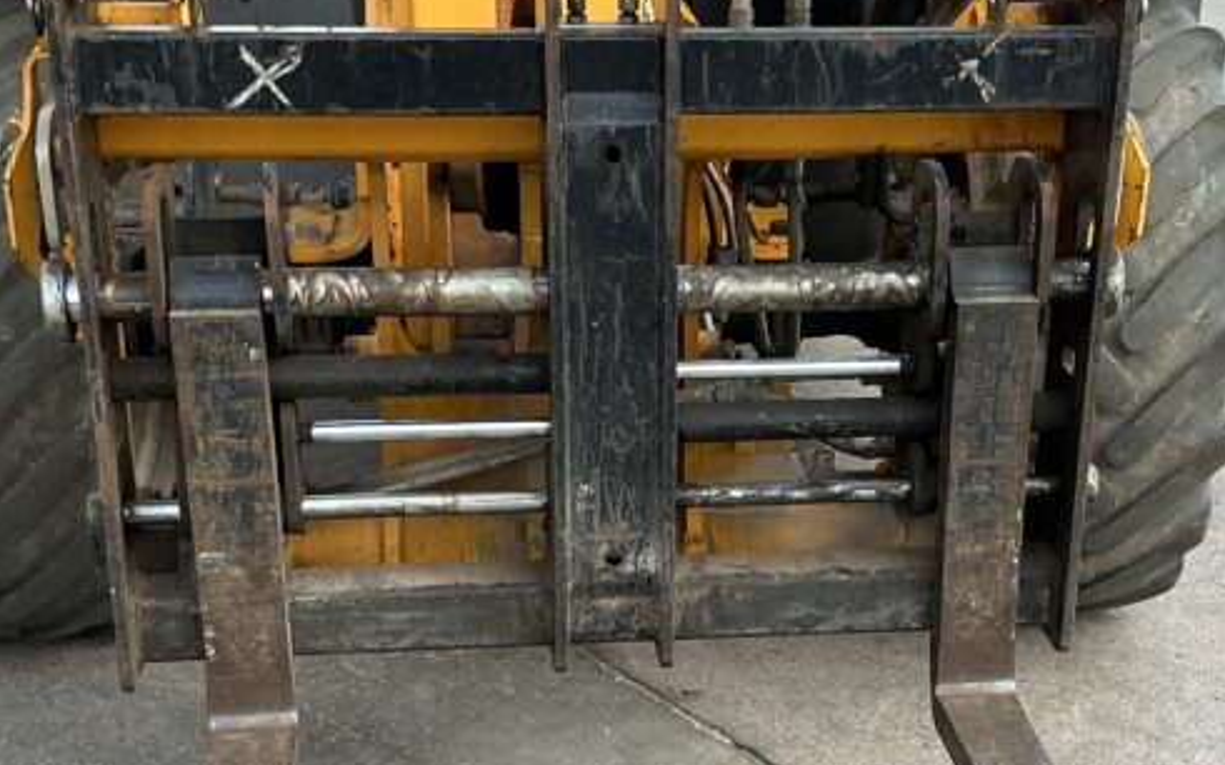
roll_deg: -2.3
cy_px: 622
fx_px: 2069
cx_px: 715
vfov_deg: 20.7
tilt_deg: -20.9
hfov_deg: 32.9
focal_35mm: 62
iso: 25
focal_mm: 3
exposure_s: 1/491
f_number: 1.8
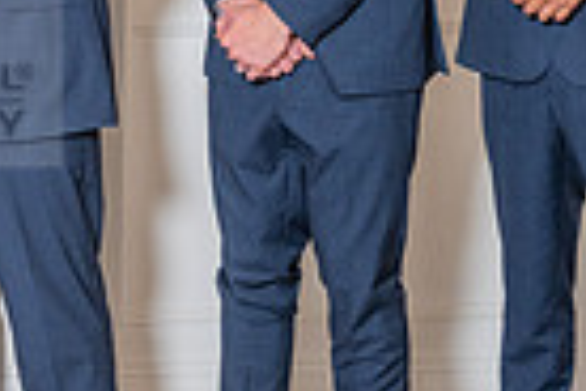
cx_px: -340
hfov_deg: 13.7
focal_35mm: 139
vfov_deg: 9.8
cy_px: 55
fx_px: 2262
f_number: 4.5
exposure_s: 1/160
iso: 640
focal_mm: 32
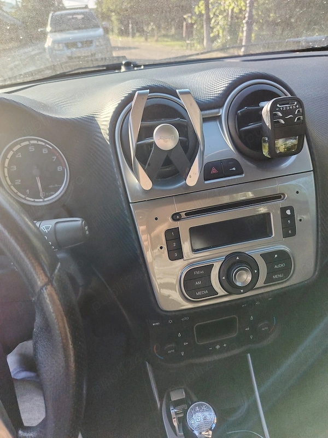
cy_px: 219
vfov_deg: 71.6
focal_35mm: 24
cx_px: 164
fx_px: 303
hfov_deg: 56.8
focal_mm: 5.25
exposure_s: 1/900
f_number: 1.75
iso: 581
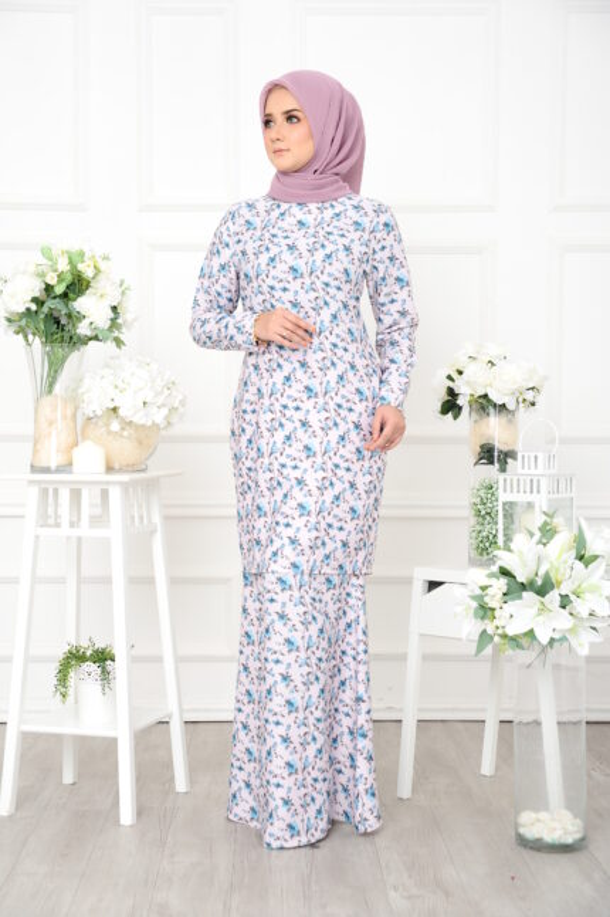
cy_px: 458
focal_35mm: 65
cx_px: 305
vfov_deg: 31.0
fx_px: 1654
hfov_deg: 20.9
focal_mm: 65
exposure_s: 1/200
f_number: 7.1
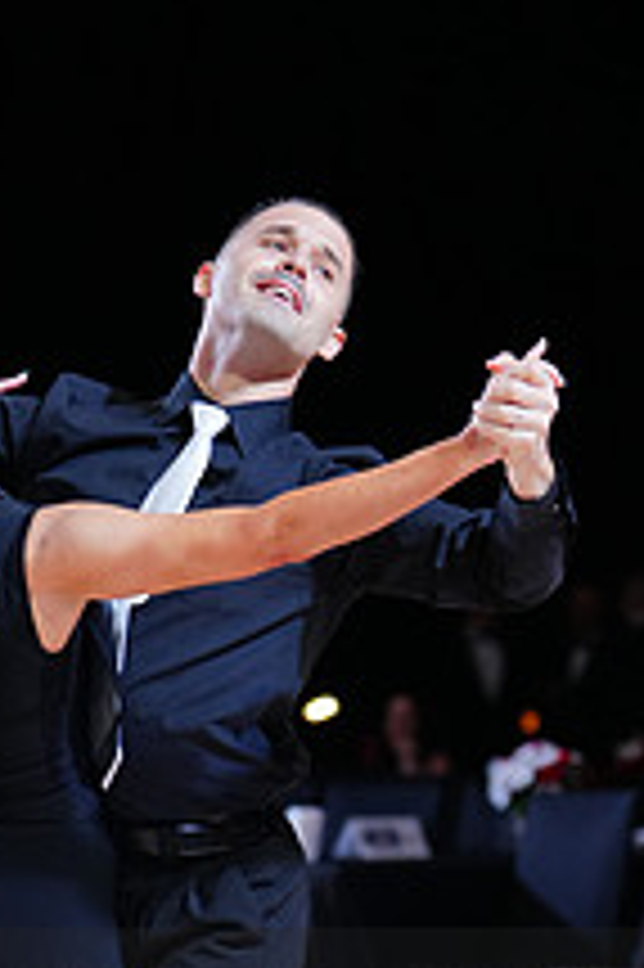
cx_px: 155
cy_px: 1081
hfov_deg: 5.3
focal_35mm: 259
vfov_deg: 7.9
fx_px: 6961
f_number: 2.8
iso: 800
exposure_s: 1/500
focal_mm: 96
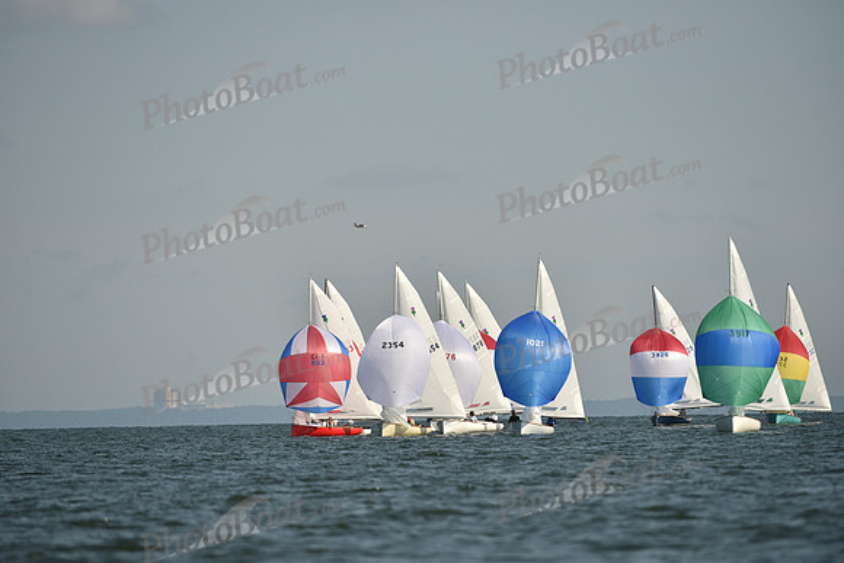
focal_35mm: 400
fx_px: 9380
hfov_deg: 5.2
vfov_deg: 3.4
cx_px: 422
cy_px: 282
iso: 250
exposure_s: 1/2500
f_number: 5.6
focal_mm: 400
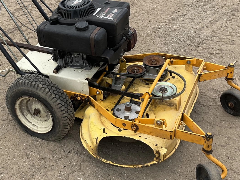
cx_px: 65
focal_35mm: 55
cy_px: 56
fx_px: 381
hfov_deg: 34.3
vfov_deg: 26.4
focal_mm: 3
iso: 25
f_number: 1.8
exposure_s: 1/1221
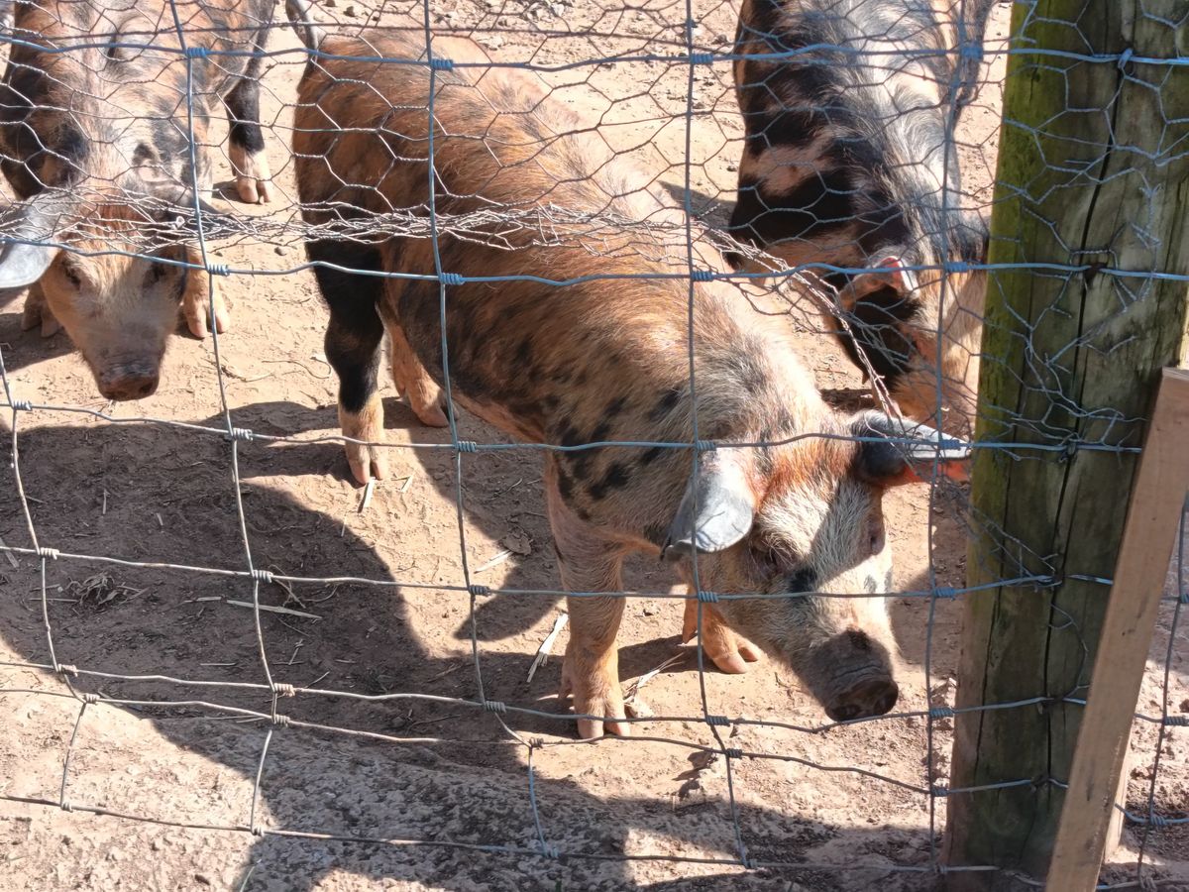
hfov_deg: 27.0
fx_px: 2473
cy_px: 446
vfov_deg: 20.4
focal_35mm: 72
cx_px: 594
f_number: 1.75
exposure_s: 1/248
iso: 100
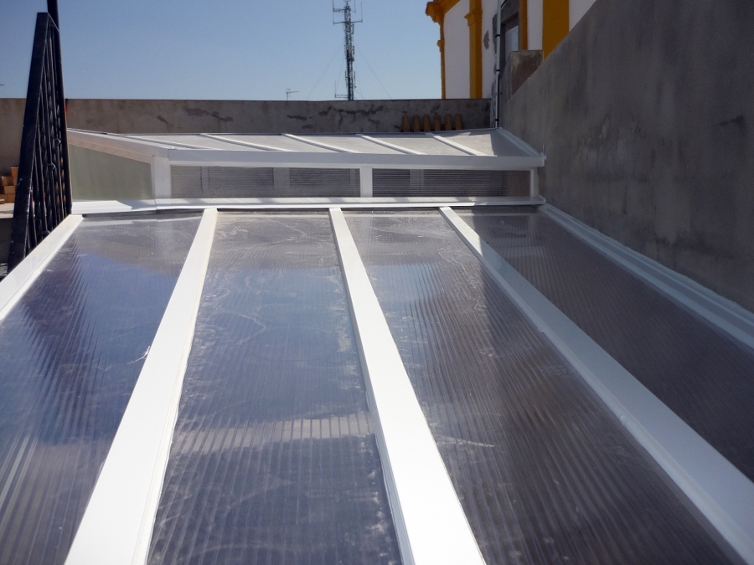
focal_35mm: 33
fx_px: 719
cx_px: 377
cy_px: 282
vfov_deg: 42.9
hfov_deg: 55.4
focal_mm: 5.5
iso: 100
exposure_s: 1/320
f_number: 8
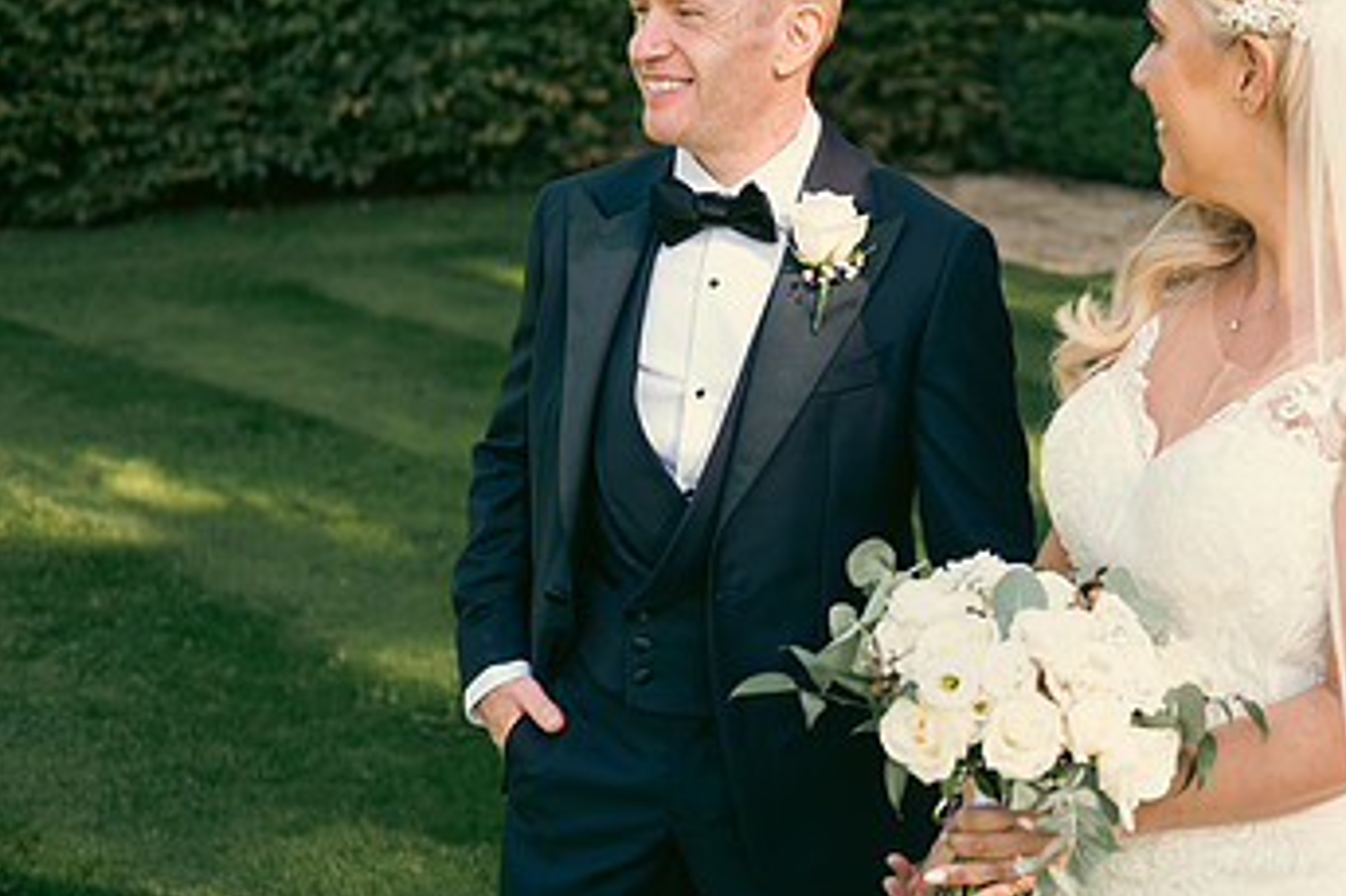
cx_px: 1068
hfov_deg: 24.7
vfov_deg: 16.8
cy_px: 315
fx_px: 3027
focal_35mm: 81
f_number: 3.5
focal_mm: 48
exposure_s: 1/400
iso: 200
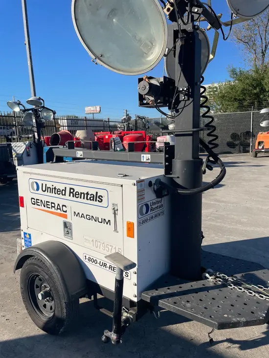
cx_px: 134
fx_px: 269
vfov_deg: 67.3
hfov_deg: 53.1
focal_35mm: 26
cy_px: 179
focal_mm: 4.2
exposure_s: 1/7299
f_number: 1.6
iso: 50
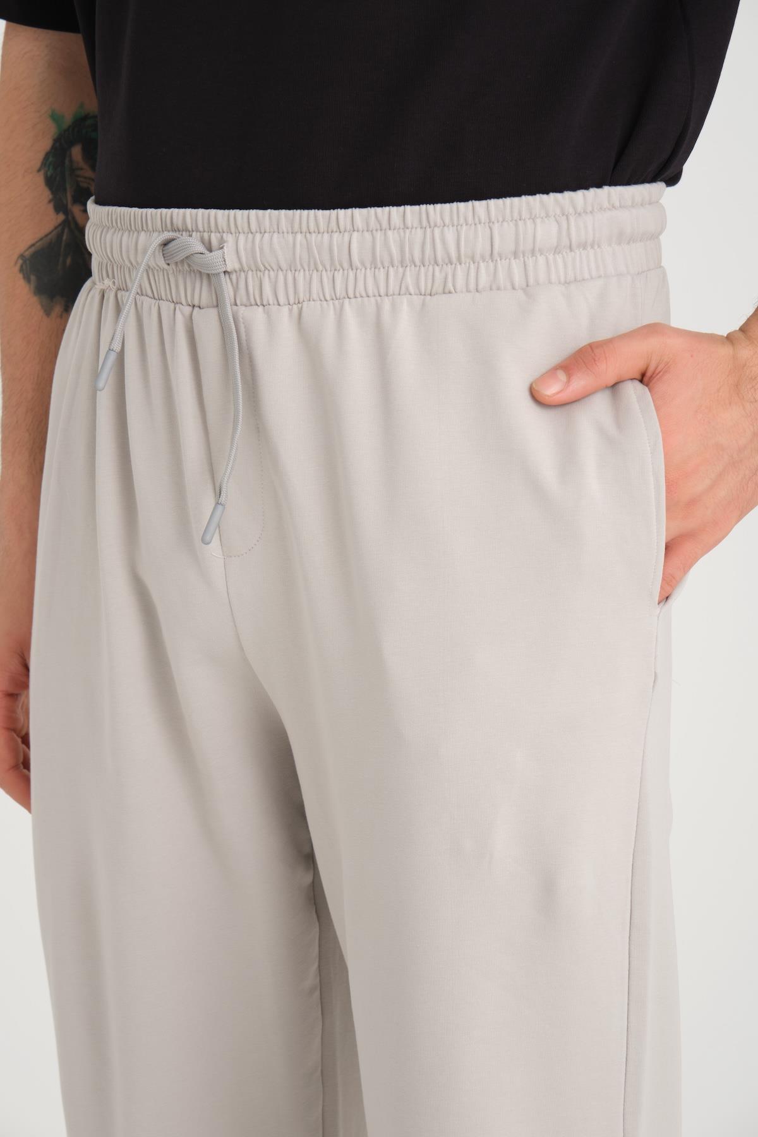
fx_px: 3790
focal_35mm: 120
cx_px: 379
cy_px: 568
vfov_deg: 17.1
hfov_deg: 11.4
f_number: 7.1
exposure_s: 1/125
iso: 160
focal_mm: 80
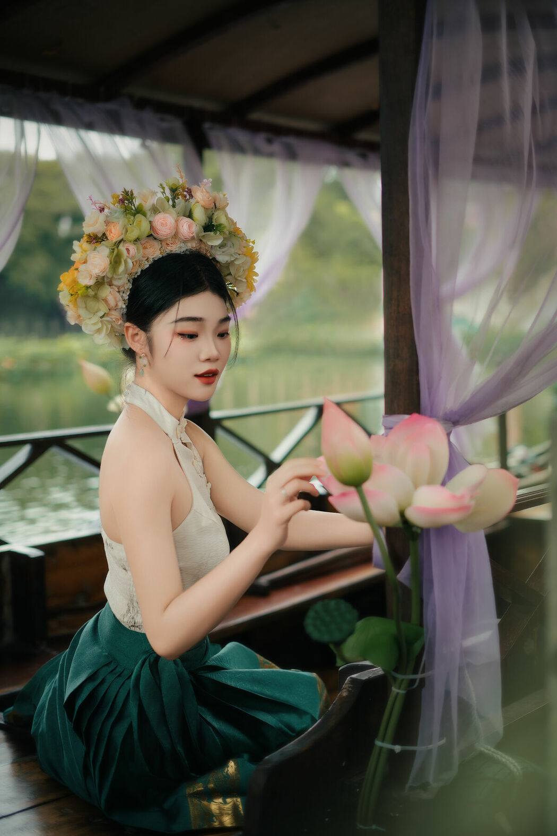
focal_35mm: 50
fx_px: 1160
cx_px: 278
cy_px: 418
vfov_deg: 39.6
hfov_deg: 27.0
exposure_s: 1/125
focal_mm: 50
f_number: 2
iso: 200
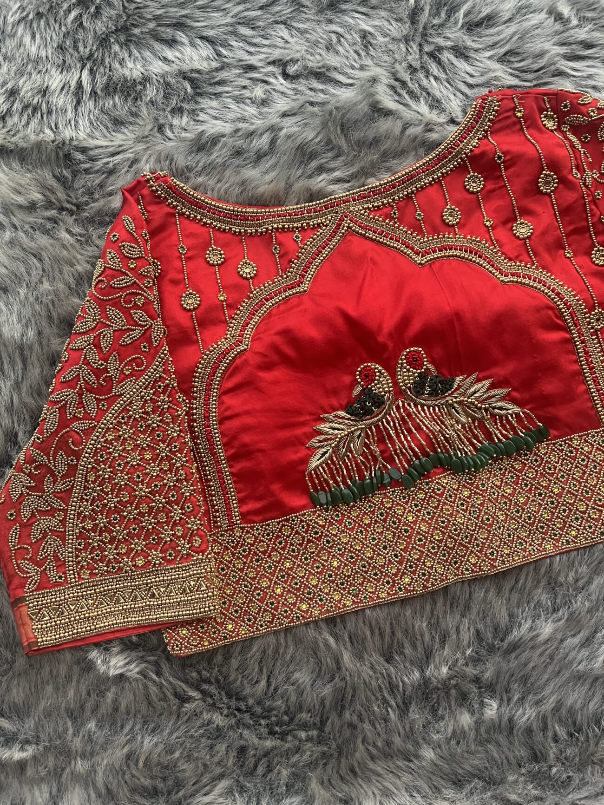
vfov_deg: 67.3
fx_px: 605
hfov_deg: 53.1
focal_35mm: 26
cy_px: 402
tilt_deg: -84.2
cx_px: 302
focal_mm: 5.1
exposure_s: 1/60
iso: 320
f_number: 1.6
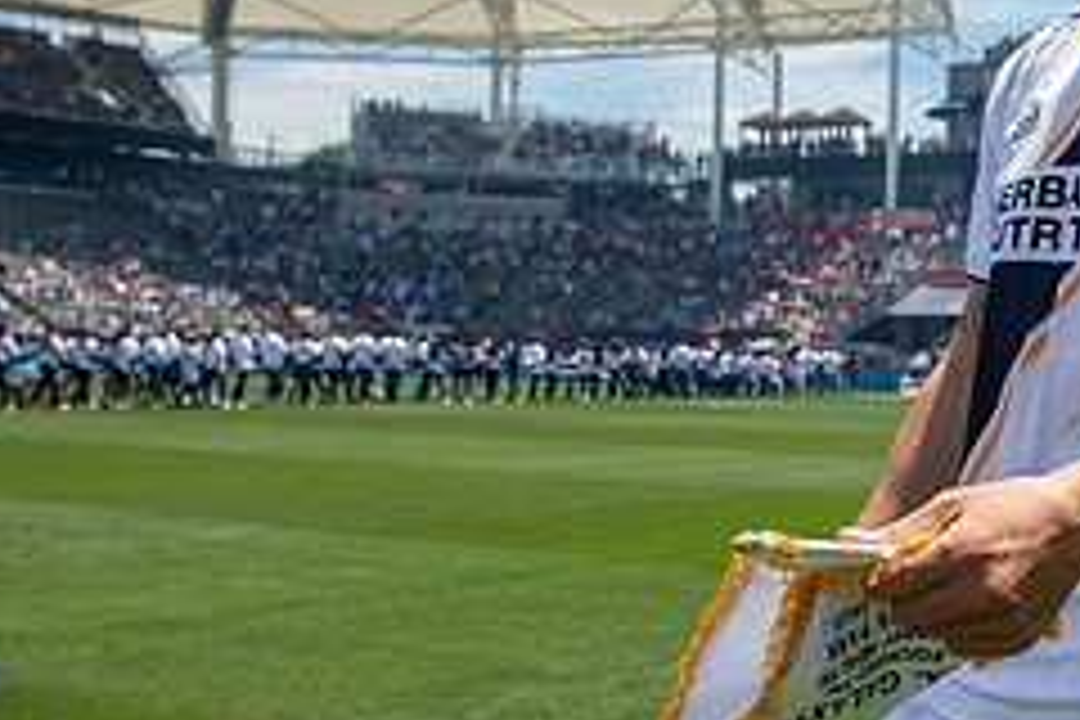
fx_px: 1740
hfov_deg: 32.4
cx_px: 1012
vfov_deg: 23.4
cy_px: 380
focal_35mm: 58
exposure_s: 1/1250
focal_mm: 24
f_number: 5.6
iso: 200
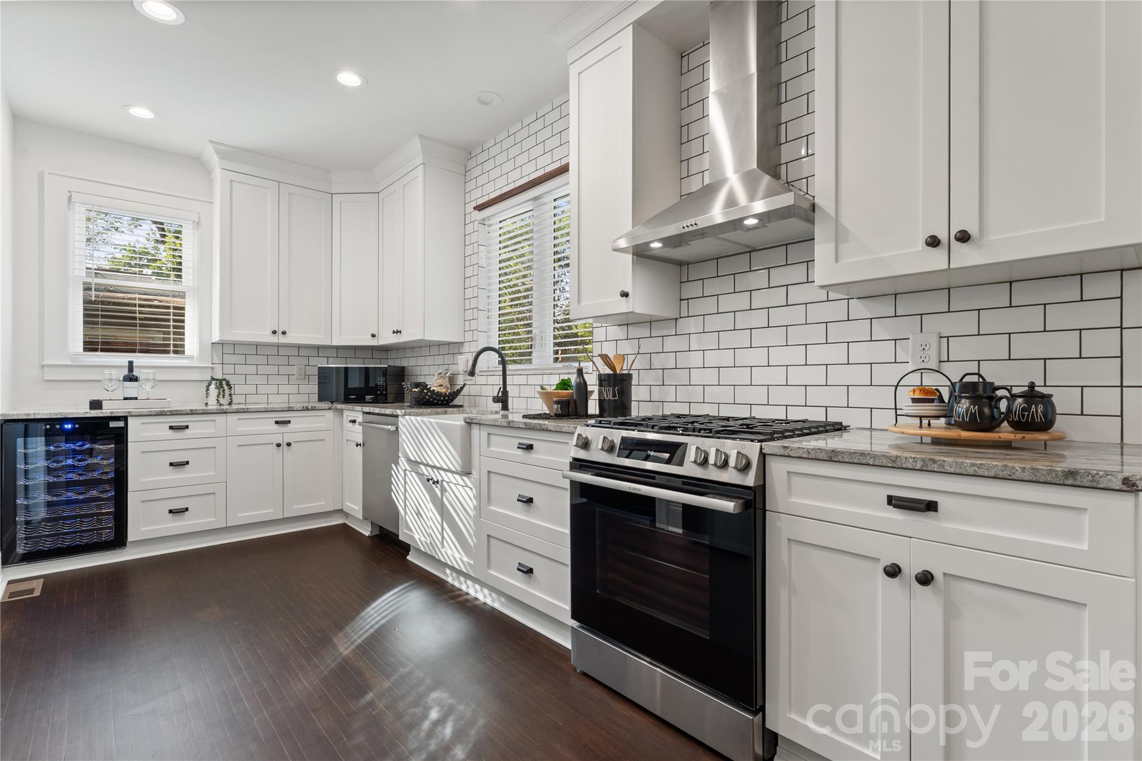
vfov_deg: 72.0
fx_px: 523
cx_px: 571
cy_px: 380
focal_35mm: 16
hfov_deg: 95.0
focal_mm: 16.5
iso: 160
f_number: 9
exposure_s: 1/1.67
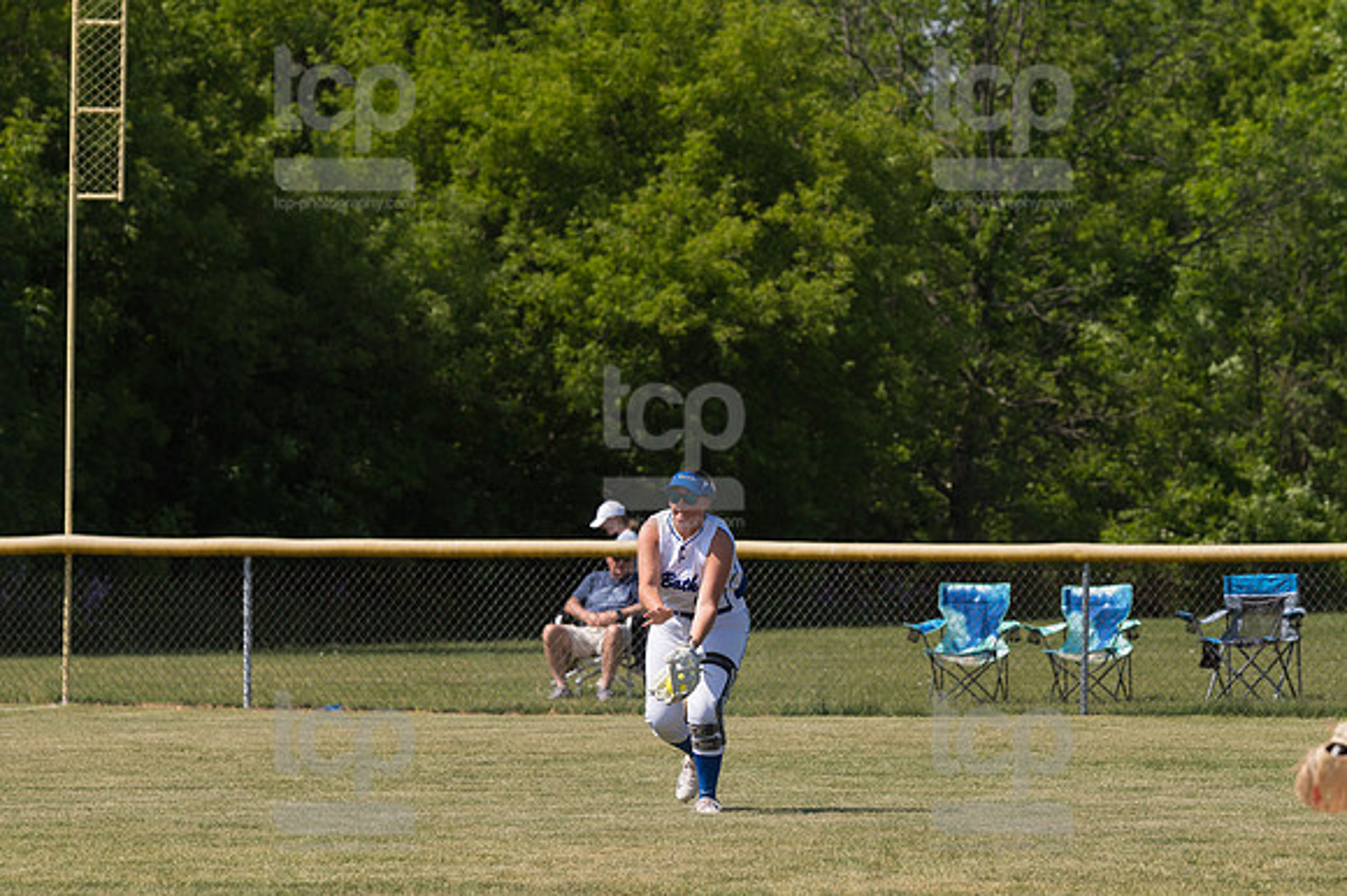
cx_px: 674
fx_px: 10657
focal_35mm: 285
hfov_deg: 7.2
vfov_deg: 4.8
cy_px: 448
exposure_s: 1/1600
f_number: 5.6
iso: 250
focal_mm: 190
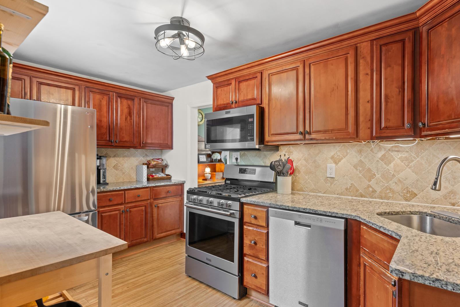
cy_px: 160
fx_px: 238
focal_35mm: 19
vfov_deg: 65.5
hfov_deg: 87.5
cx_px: 261
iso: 640
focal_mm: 14.5
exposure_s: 1/8
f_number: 6.3
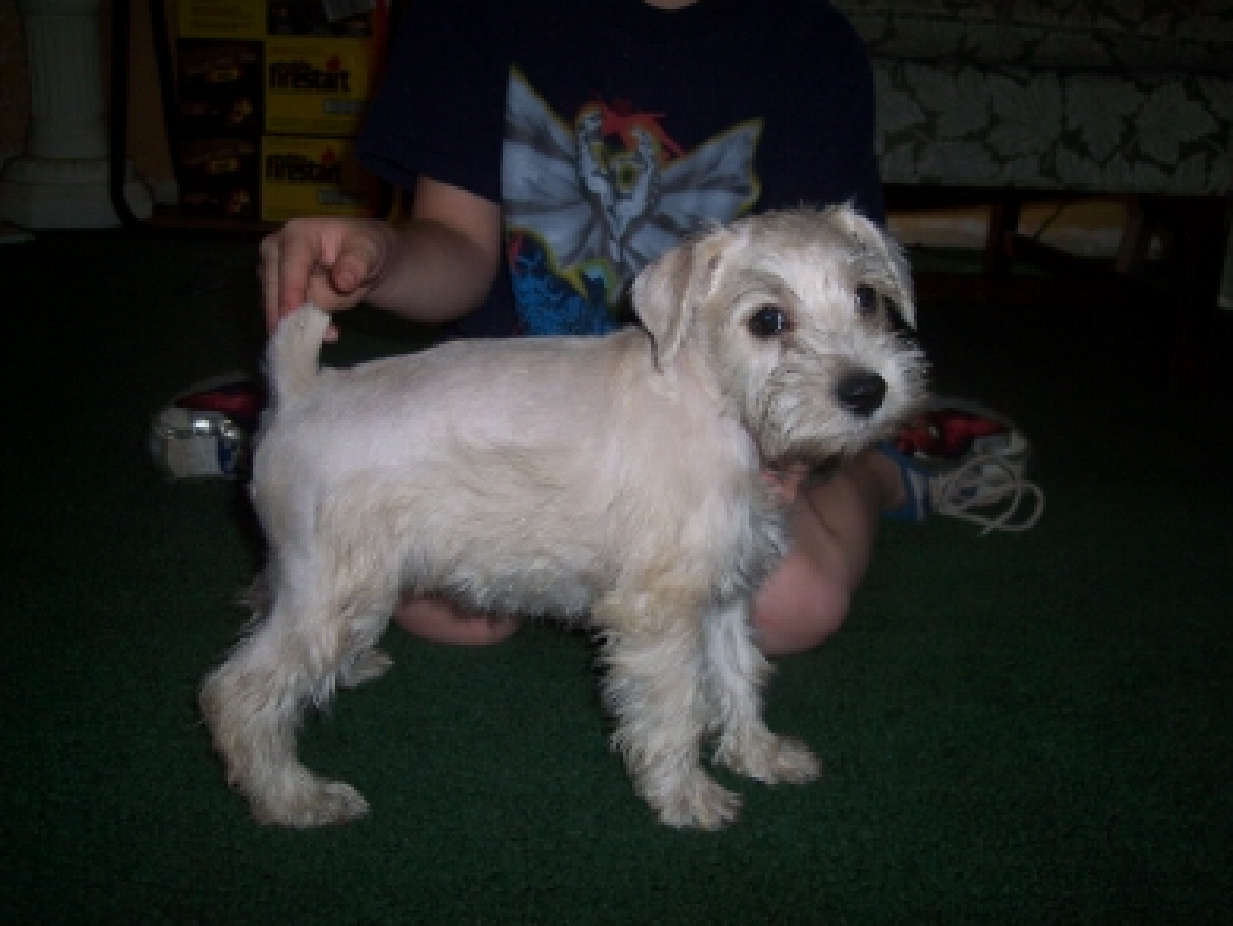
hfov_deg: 46.8
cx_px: 626
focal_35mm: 40
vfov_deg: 36.0
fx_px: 1426
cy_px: 461
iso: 140
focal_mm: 8
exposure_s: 1/60
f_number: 2.8
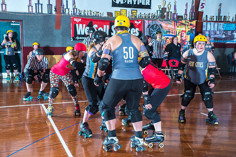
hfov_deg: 41.1
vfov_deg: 28.1
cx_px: 118
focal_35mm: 48
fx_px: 315
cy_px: 78
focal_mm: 48
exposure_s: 1/160
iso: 800
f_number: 5.6
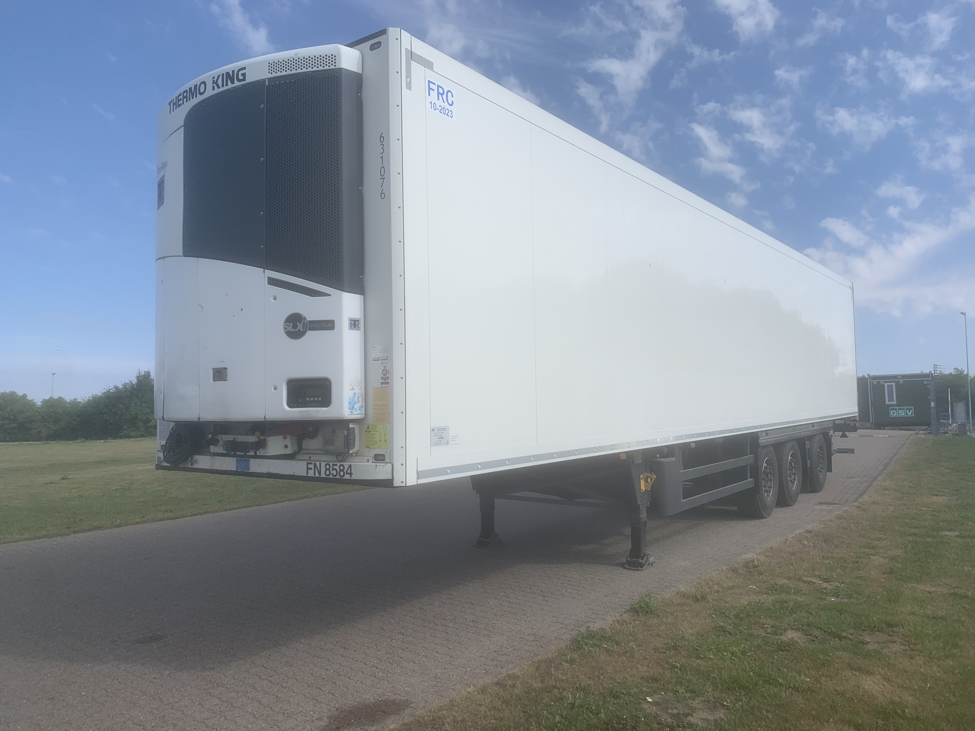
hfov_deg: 67.3
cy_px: 366
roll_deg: -0.3
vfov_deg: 53.1
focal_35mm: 26
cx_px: 488
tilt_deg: +7.8
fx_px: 732
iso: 25
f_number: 1.8
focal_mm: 4.25
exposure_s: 1/3401
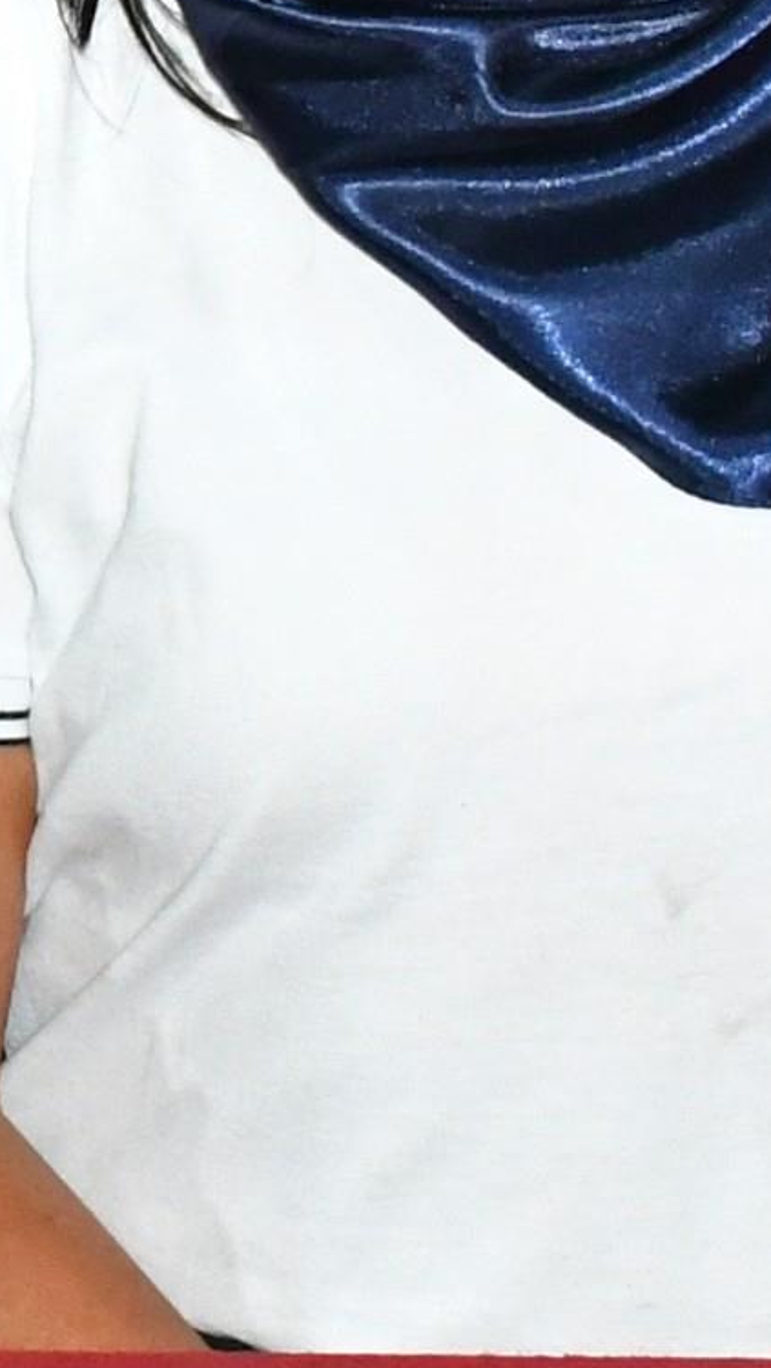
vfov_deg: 10.6
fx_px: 7189
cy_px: -377
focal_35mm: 198
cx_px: -1318
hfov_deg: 5.8
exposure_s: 1/100
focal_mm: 23
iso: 2000
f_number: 6.3
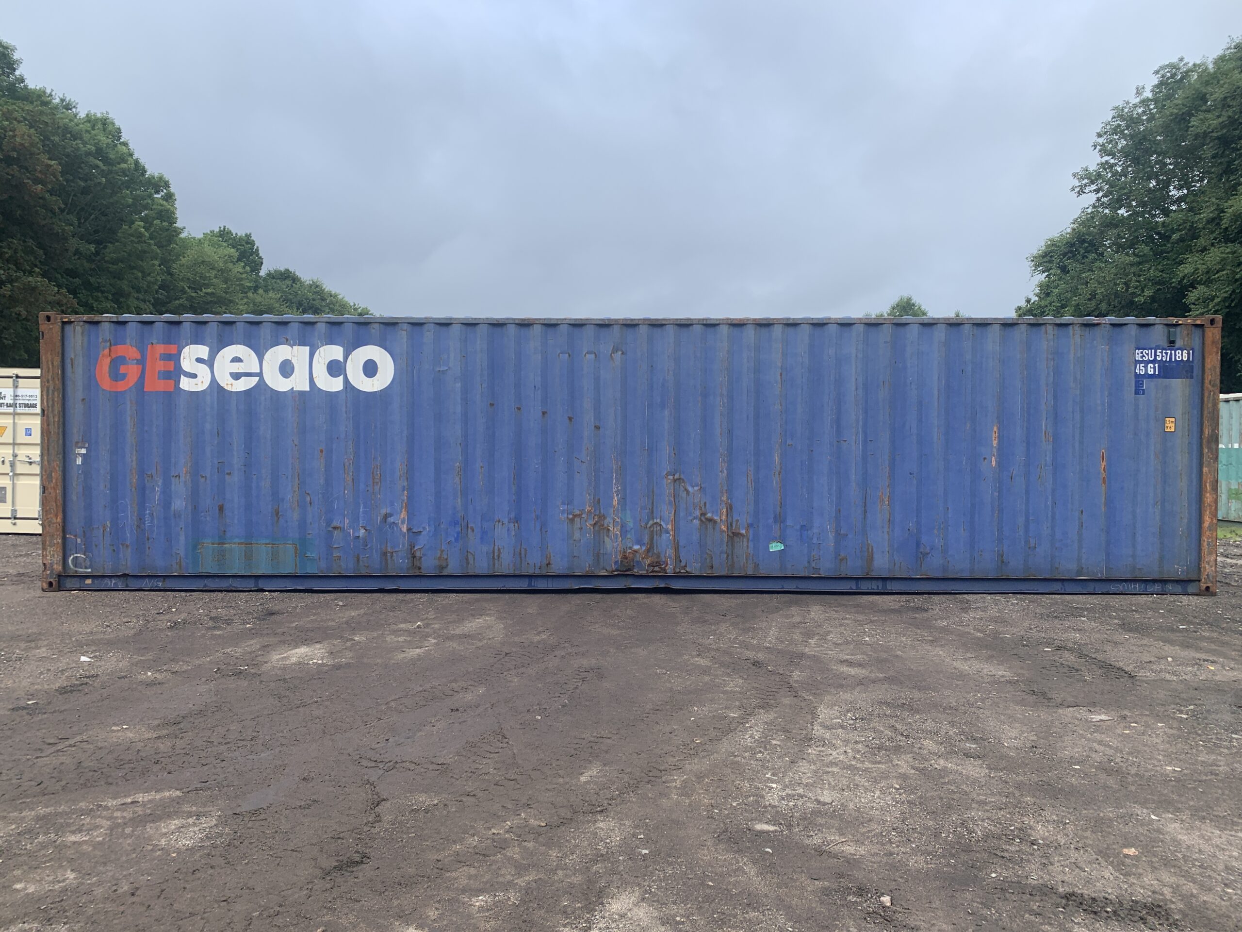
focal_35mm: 26
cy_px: 466
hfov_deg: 67.3
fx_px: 933
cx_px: 621
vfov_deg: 53.1
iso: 25
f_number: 1.8
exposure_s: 1/1812
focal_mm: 4.25
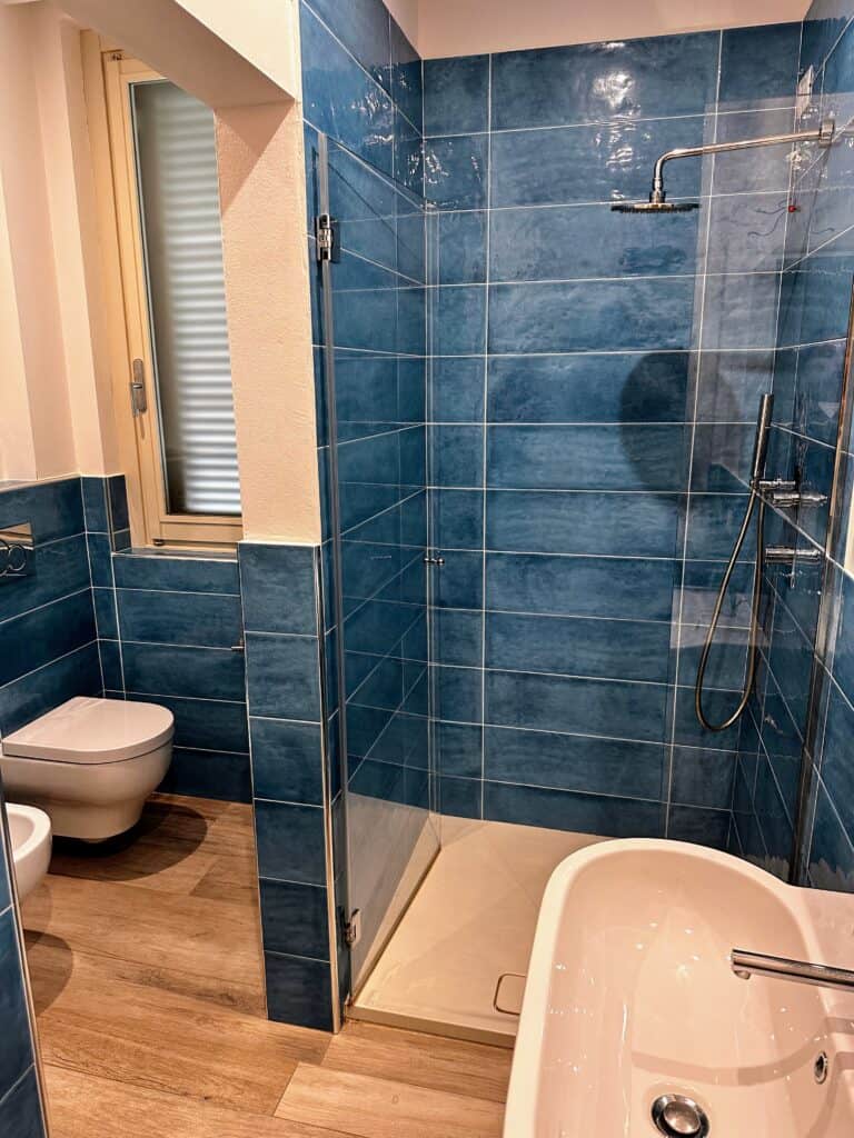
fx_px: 789
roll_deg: -0.3
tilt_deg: -13.6
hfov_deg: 56.8
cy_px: 569
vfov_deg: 71.6
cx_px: 427
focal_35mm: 24
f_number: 1.78
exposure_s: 1/50
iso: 250
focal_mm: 6.86
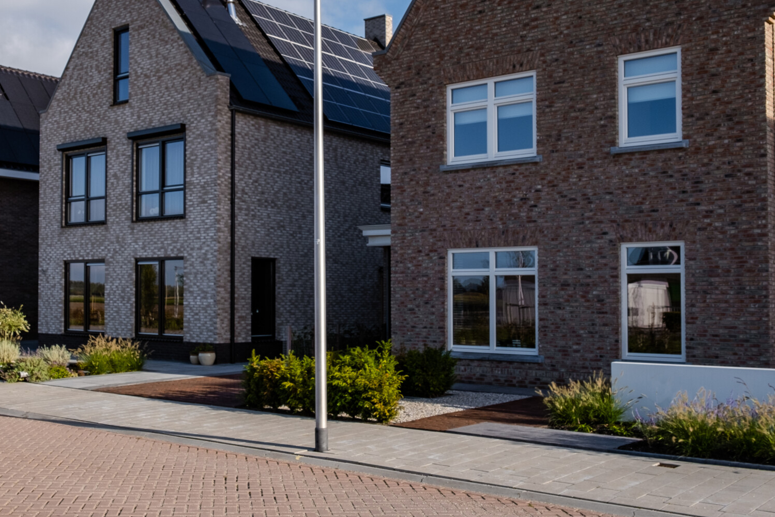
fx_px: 882
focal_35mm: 41
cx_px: 253
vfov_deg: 31.7
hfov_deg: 46.6
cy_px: 94
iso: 160
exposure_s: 1/450
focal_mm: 16
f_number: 5.6
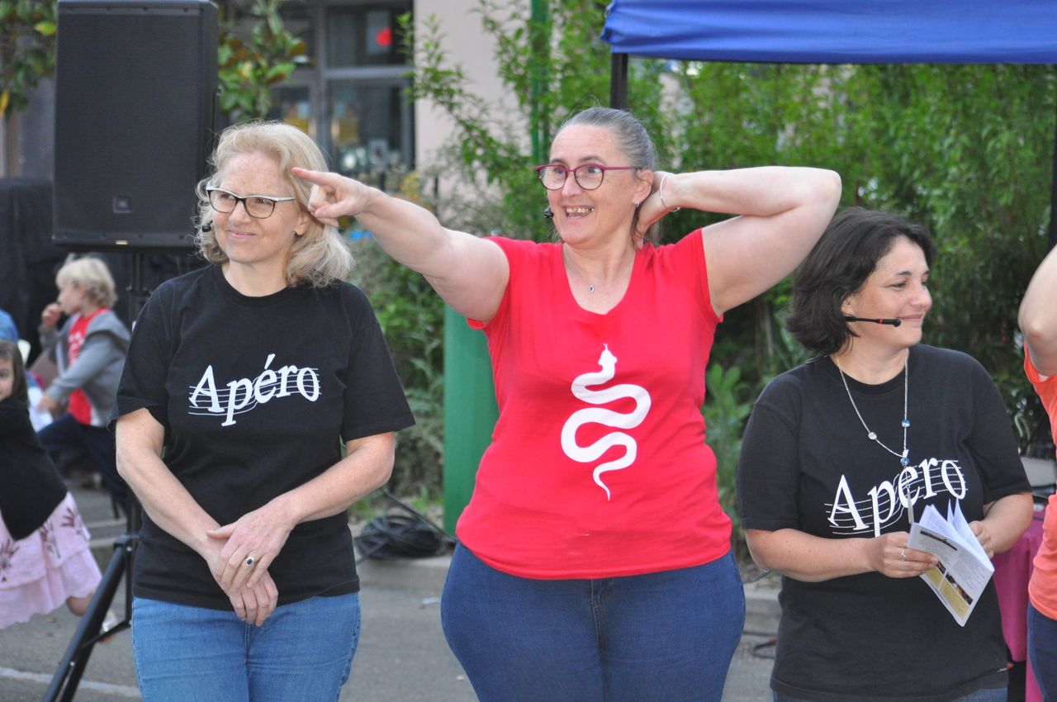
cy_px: 351
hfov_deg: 19.5
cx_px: 528
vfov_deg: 13.0
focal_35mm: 105
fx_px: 3079
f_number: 4
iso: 800
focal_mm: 70
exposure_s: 1/60
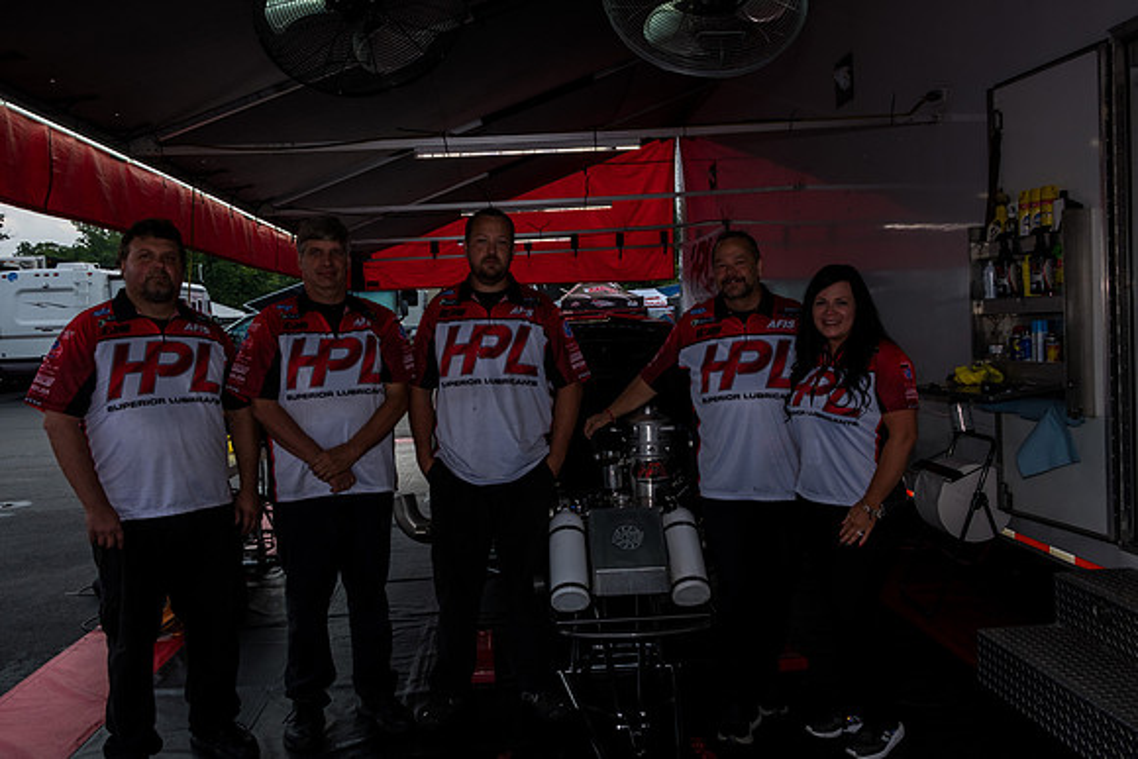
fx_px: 854
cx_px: 569
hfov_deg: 67.4
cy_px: 380
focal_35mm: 27
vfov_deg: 48.0
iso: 400
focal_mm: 18
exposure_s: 1/200
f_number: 9
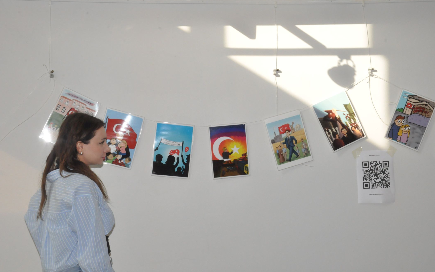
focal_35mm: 59
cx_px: 220
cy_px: 142
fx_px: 699
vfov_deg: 22.0
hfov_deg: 34.5
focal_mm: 38
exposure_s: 1/200
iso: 2000
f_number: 20
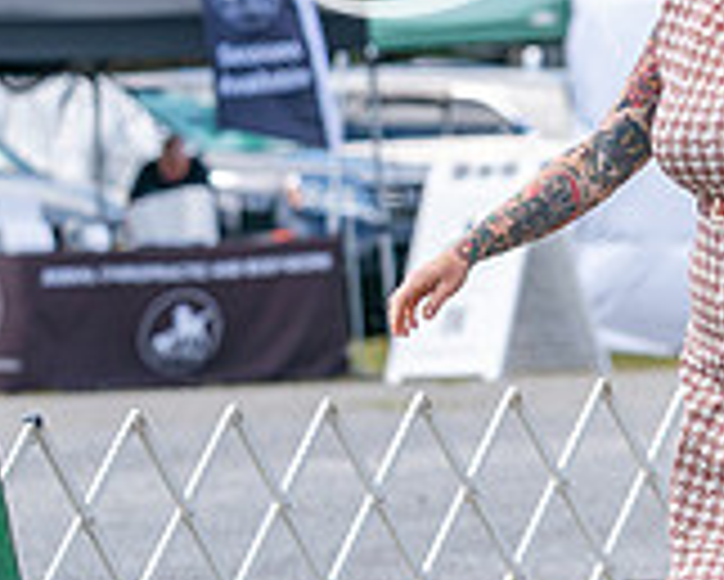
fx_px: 9520
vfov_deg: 3.5
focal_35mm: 444
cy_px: 112
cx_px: 1014
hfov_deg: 4.3
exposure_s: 1/1250
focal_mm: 113
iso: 320
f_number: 4
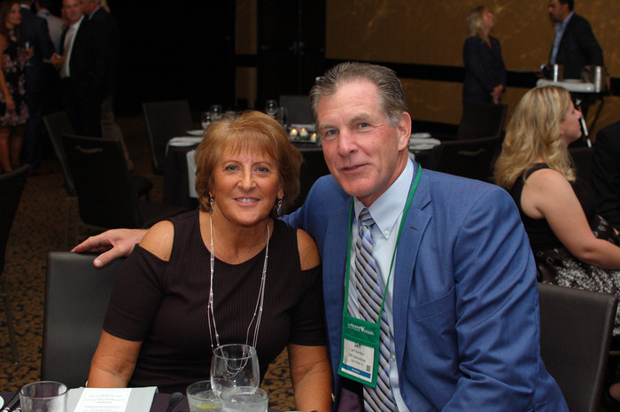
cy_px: 206
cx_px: 310
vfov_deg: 25.7
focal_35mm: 52
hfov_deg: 37.9
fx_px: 903
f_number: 4
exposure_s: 1/60
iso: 400
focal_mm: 35
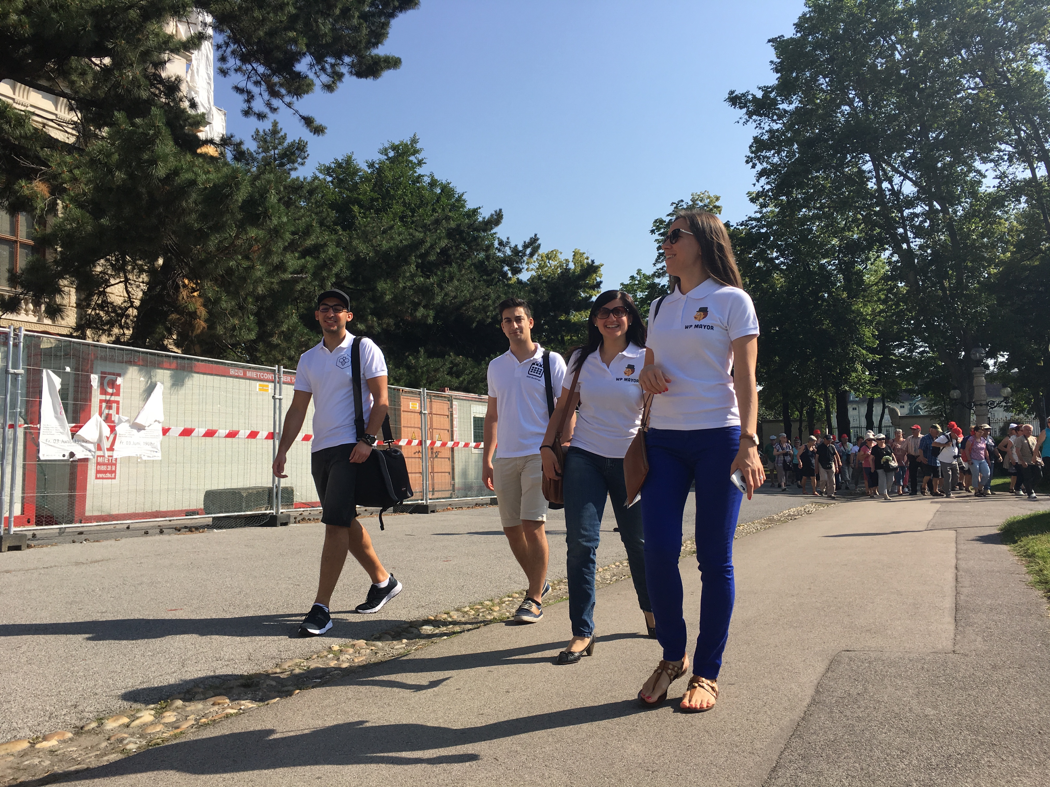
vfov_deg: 48.2
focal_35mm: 29
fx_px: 880
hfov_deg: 61.7
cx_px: 525
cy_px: 394
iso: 25
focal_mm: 4.15
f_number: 2.2
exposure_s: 1/1326
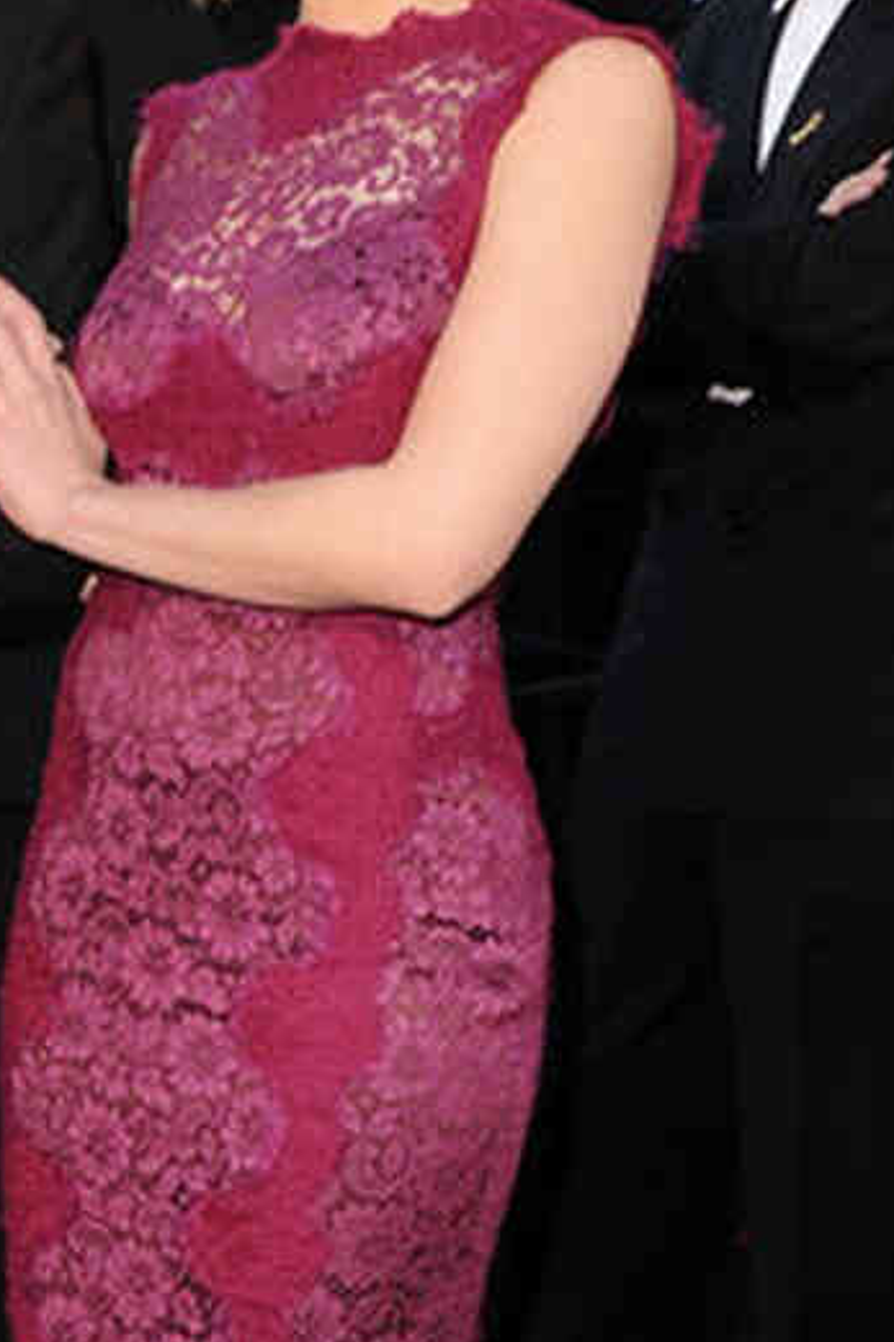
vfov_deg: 16.6
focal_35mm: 123
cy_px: 983
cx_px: 10
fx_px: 4584
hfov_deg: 11.0
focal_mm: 45
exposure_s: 1/250
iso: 500
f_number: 7.1
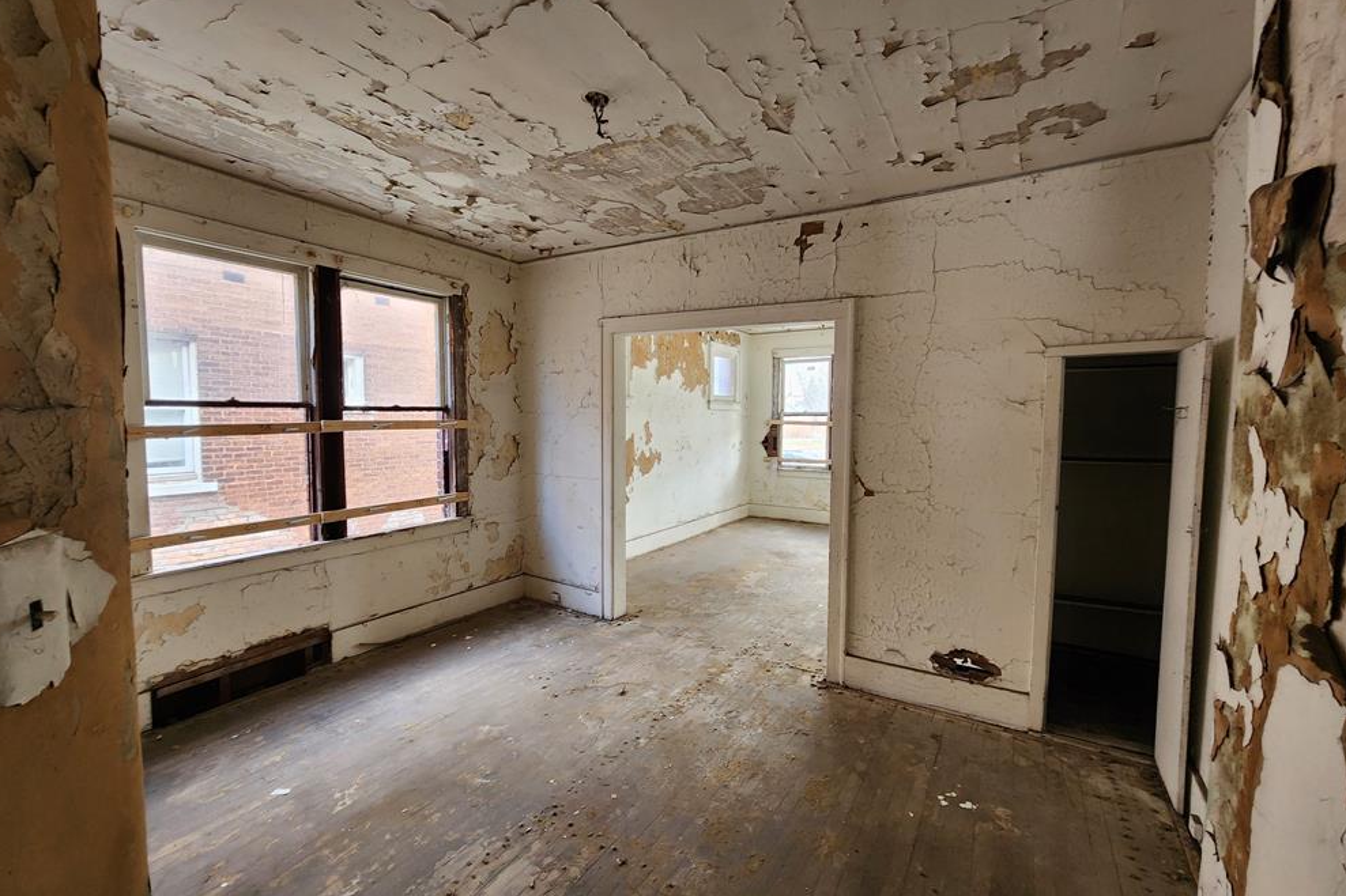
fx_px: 523
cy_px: 462
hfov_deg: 104.2
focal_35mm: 14
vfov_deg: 81.2
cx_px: 653
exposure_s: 1/60
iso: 200
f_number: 2.2
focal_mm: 2.2
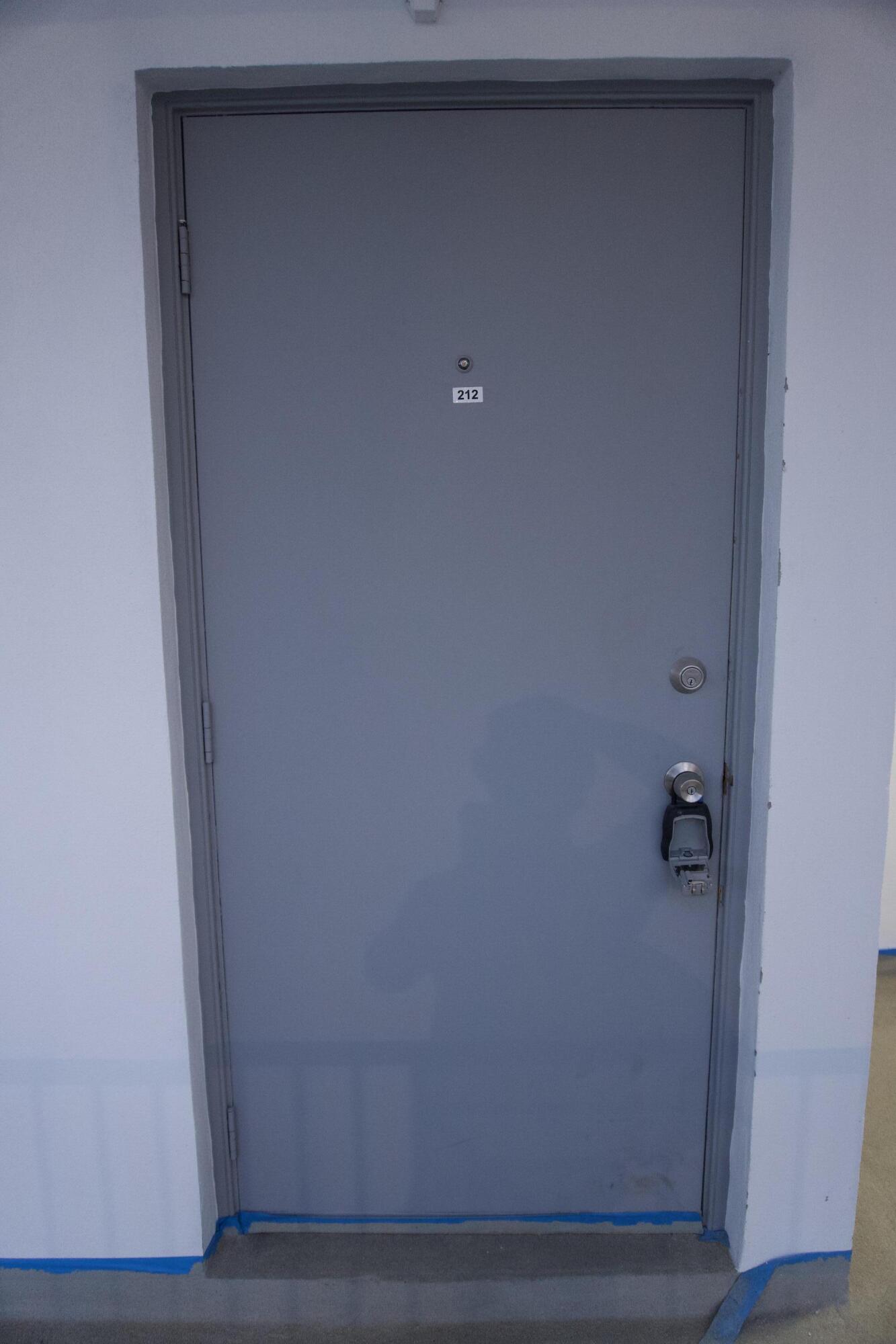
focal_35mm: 24
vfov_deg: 73.7
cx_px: 448
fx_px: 896
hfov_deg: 53.1
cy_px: 672
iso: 1600
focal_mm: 16
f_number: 4
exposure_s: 1/60
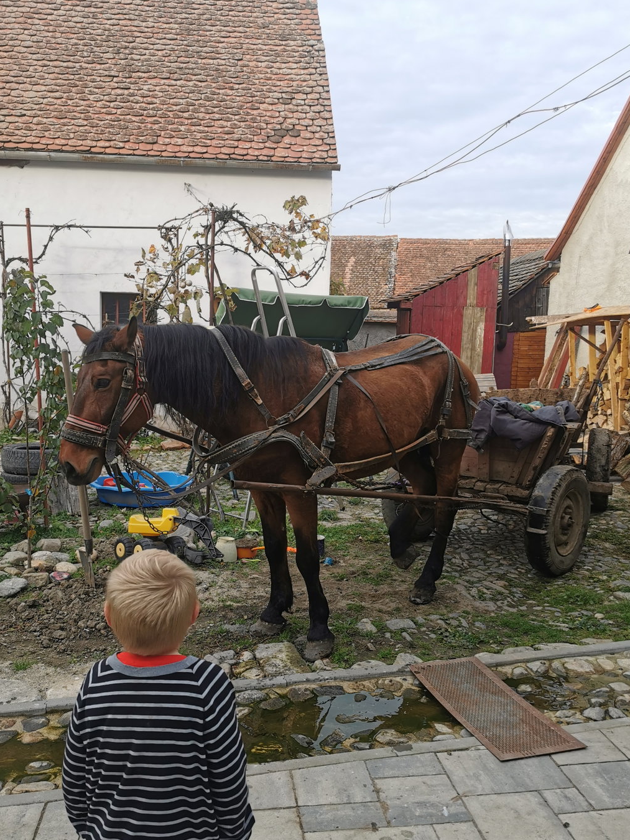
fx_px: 776
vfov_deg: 56.8
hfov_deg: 44.1
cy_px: 442
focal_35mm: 32
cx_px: 291
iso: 50
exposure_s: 1/609
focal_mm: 5.56
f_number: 1.6
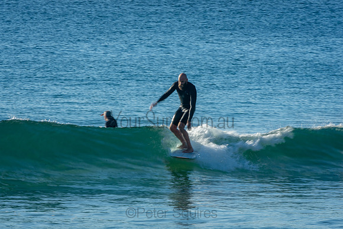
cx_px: 172
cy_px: 114
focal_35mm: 600
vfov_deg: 2.3
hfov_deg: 3.4
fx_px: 5718
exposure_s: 1/30
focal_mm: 400
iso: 100
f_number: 22
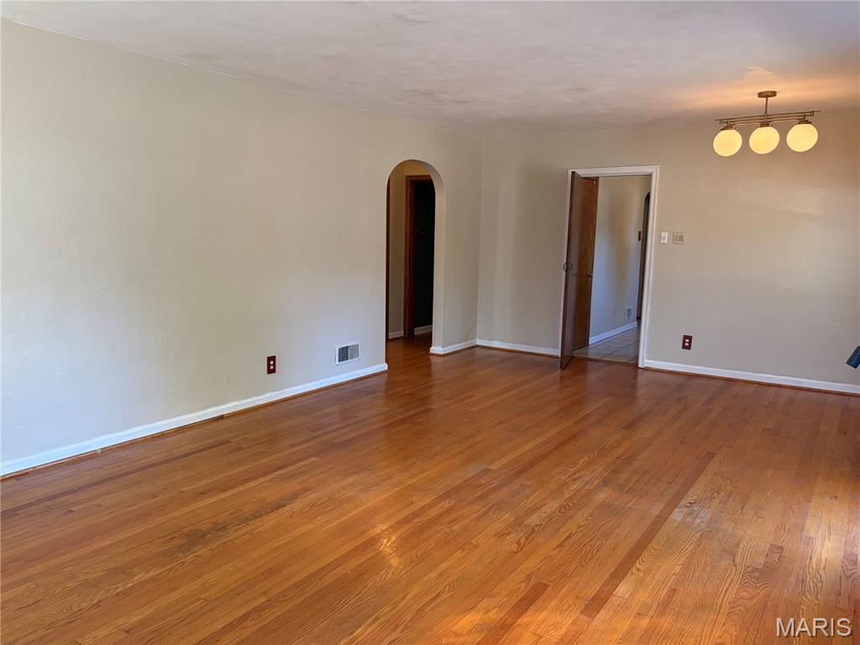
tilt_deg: -8.0
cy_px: 322
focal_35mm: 26
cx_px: 430
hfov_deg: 67.3
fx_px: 646
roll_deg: -0.7
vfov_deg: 53.1
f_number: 1.6
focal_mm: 5.96
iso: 200
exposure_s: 1/120
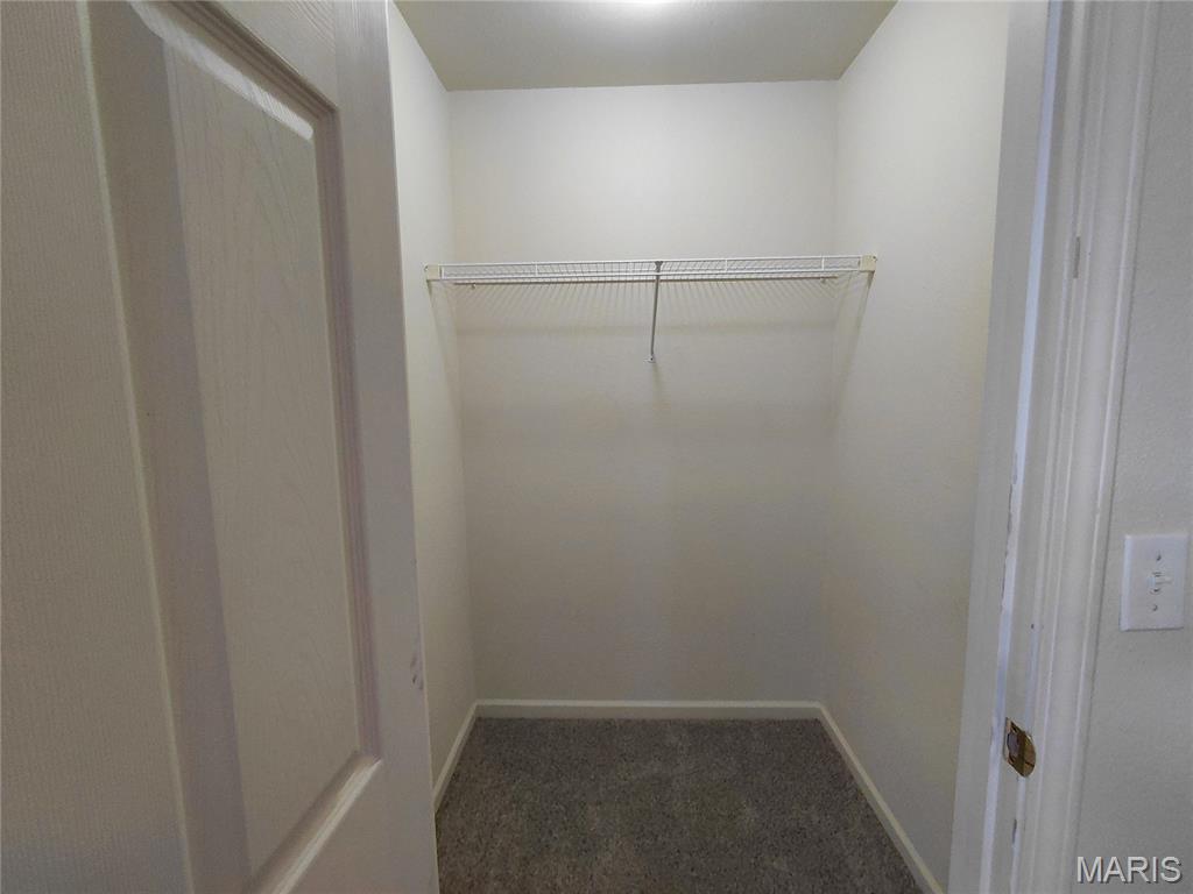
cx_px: 596
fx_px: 551
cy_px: 447
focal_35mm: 16
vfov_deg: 78.1
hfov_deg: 94.5
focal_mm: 1.64
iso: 100
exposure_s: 1/60
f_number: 2.2
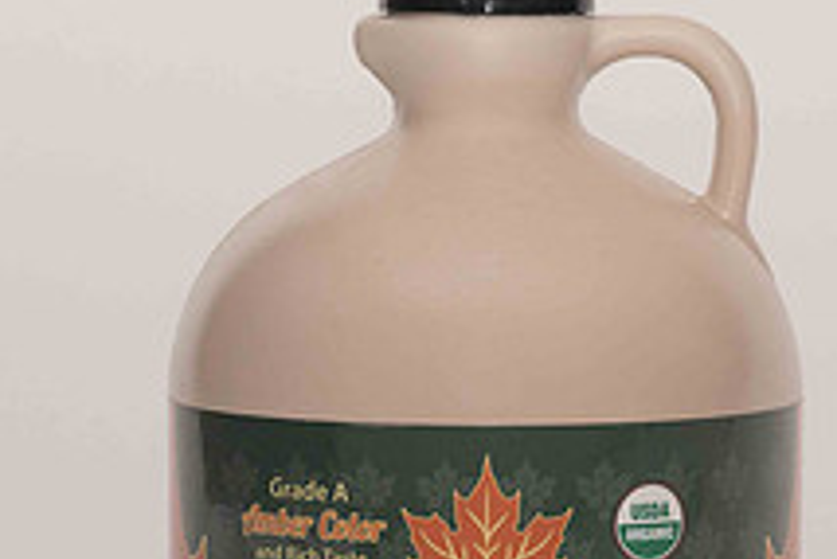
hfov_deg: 8.9
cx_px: 563
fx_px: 5351
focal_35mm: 230
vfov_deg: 6.0
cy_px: 475
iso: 400
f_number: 13
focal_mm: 85
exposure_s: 1/100
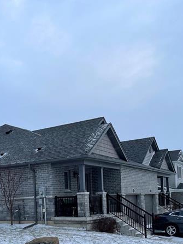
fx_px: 303
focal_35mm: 43
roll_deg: +1.4
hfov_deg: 32.8
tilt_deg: +4.5
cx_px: 42
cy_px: 191
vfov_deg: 42.2
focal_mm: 5.1
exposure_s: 1/198
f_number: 1.6
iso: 32
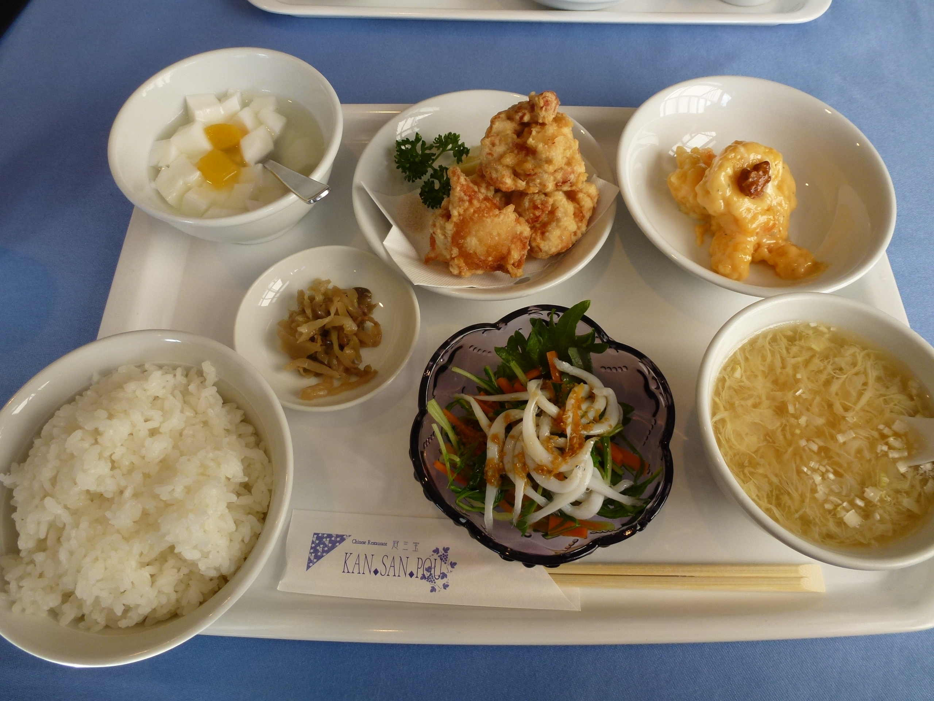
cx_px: 467
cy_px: 350
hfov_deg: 71.6
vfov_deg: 56.8
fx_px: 648
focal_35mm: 24
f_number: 3.3
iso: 100
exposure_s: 1/80
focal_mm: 4.3
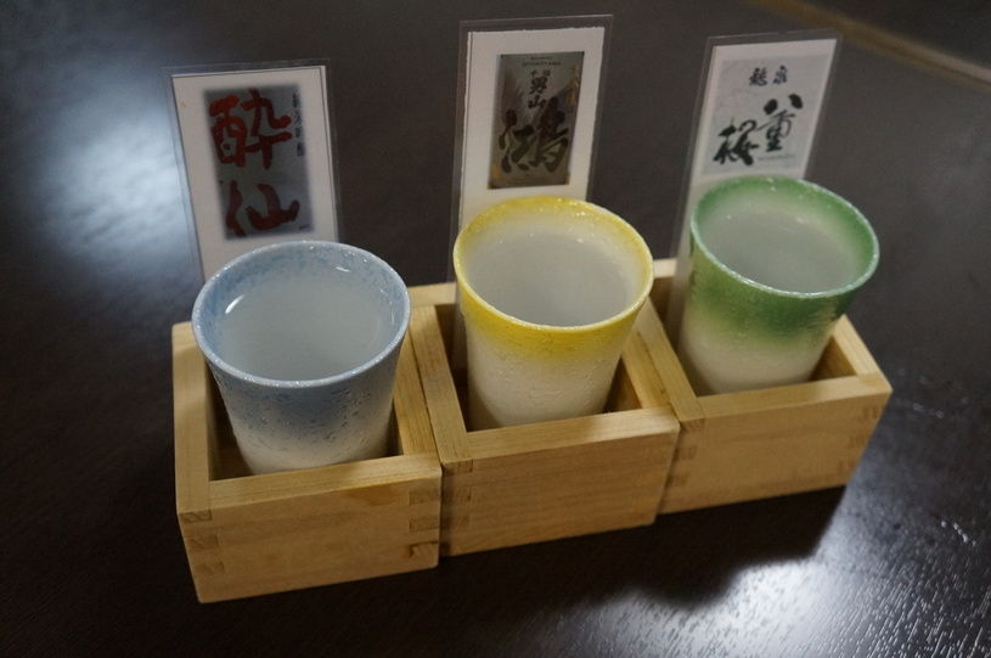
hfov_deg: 53.2
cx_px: 496
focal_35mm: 36
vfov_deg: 36.8
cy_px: 329
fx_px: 990
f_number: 4
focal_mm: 24
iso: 2500
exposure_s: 1/160
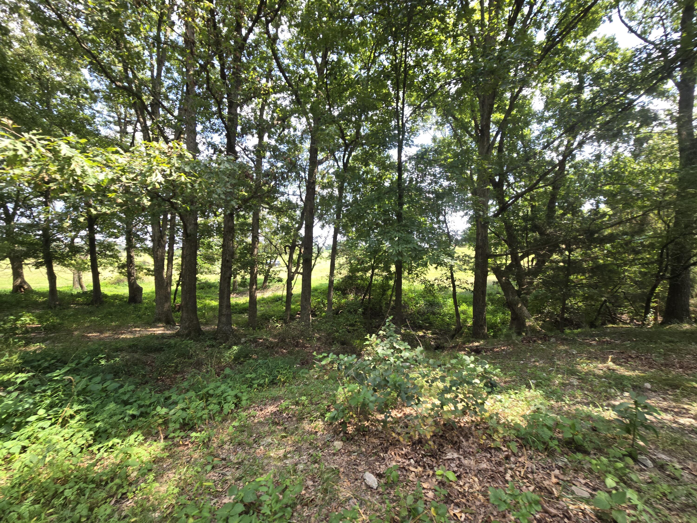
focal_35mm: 13
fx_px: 262
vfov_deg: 89.9
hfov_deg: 106.2
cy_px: 262
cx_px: 348
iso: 50
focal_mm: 2.2
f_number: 2.2
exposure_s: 1/310
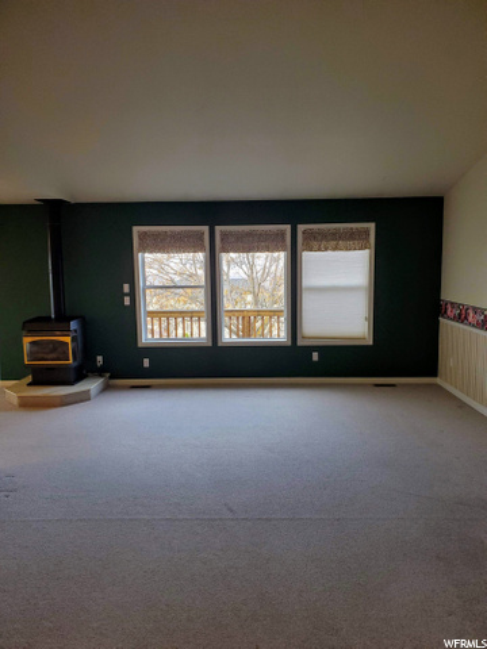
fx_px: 488
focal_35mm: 26
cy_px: 324
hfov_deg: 53.1
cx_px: 244
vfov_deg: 67.3
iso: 200
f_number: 2.4
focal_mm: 4.3
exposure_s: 1/120
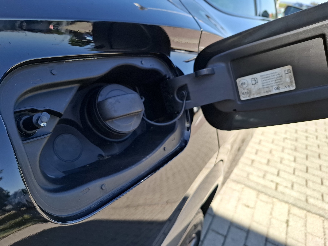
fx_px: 227
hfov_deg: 71.6
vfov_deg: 56.8
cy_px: 128
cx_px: 162
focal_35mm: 24
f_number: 1.8
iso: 50
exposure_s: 1/611
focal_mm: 5.54
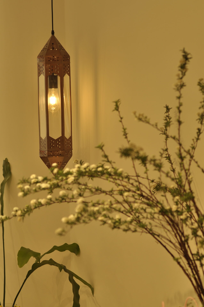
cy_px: 154
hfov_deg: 10.7
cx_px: 102
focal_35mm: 128
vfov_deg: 16.1
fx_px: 1087
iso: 200
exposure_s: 1/125
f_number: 4
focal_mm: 85
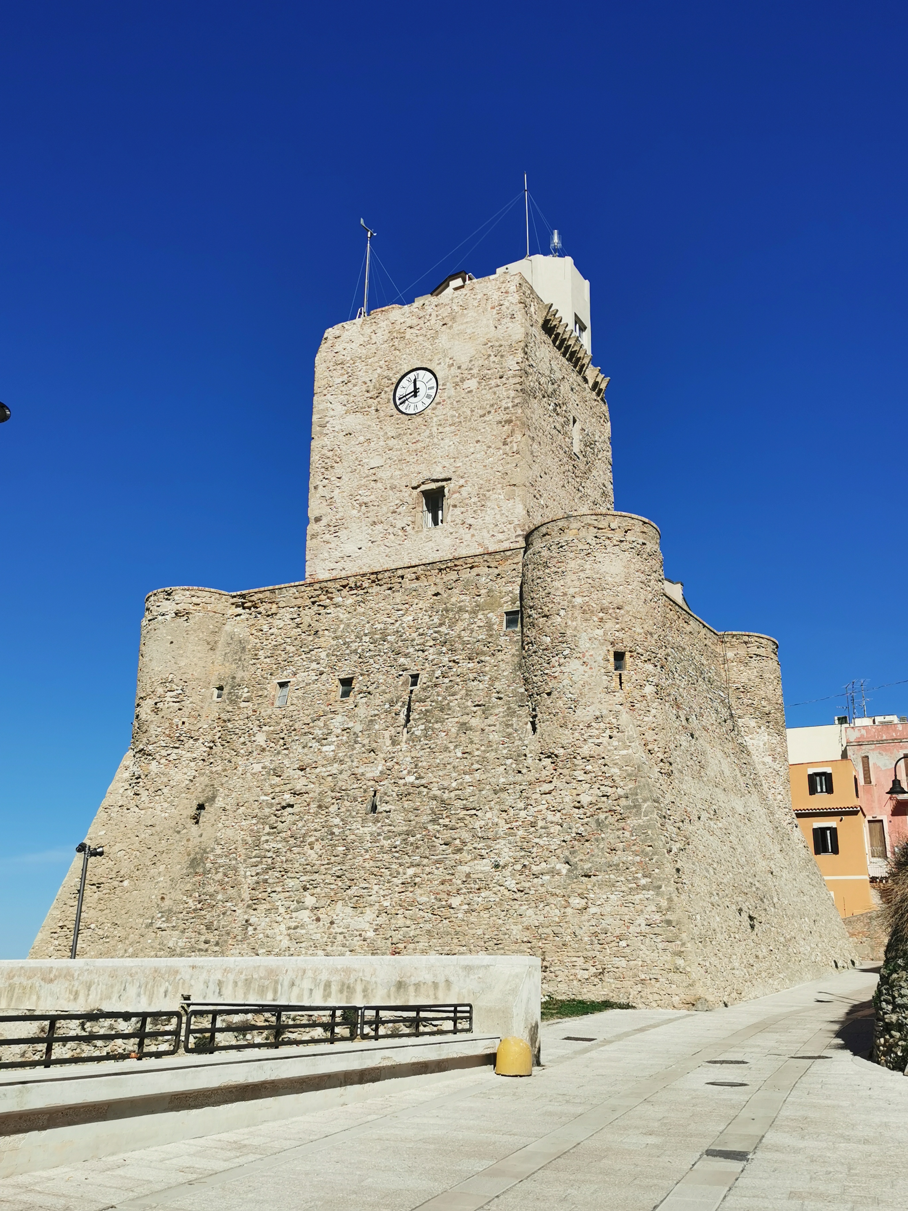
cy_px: 606
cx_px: 454
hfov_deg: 44.2
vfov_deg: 56.8
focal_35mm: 32
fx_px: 1119
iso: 50
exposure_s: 1/8065
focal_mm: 5.56
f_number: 1.6
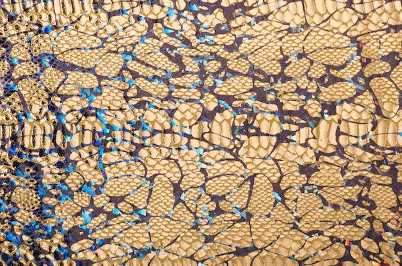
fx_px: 1337
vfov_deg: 11.4
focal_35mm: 120
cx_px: 201
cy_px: 133
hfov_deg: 17.1
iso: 400
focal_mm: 80
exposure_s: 1/800
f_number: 9
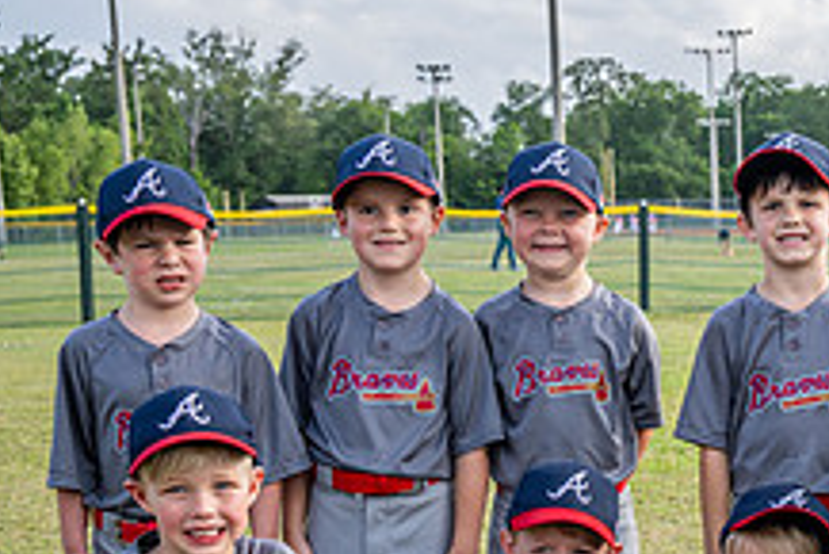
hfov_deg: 23.0
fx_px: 1936
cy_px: 606
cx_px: 875
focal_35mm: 84
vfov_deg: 15.8
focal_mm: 31.5
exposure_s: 1/200
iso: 100
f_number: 5
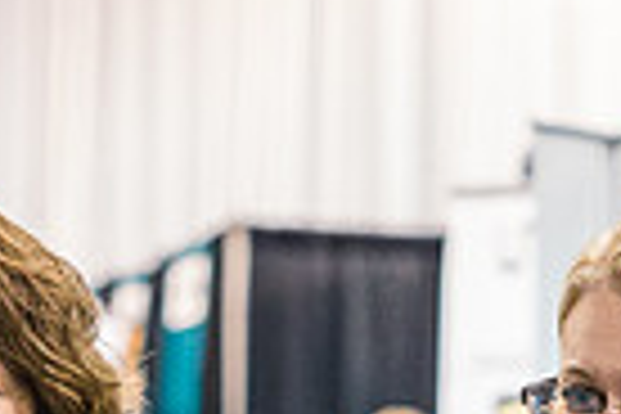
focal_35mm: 454
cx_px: 302
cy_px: 835
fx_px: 7831
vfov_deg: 3.0
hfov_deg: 4.5
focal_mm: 72
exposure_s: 1/80
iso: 3200
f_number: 3.5
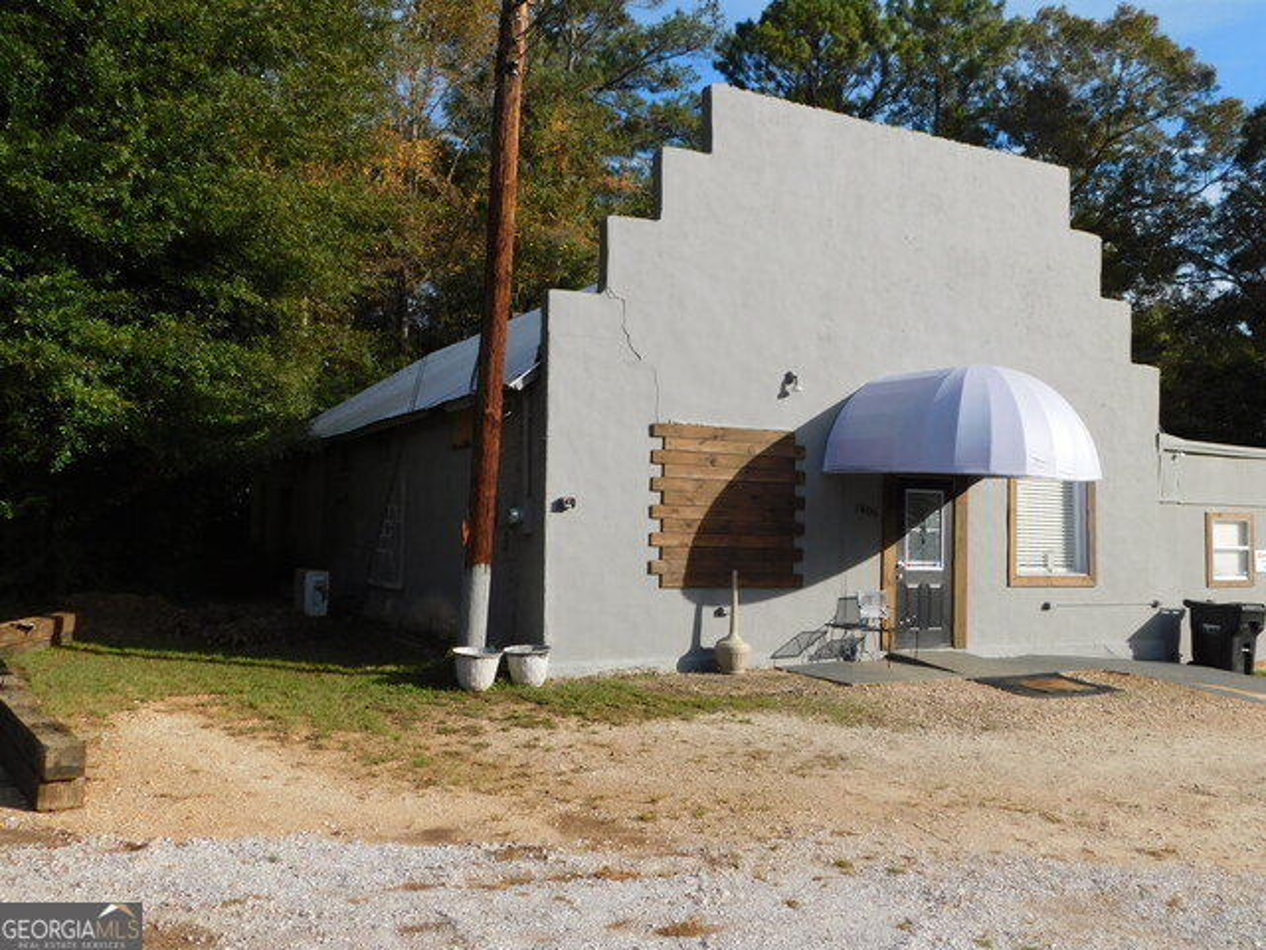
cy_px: 475
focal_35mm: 30
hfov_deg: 60.0
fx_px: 1097
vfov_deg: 46.8
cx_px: 633
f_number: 3.2
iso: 125
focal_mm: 5.3
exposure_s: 1/1250
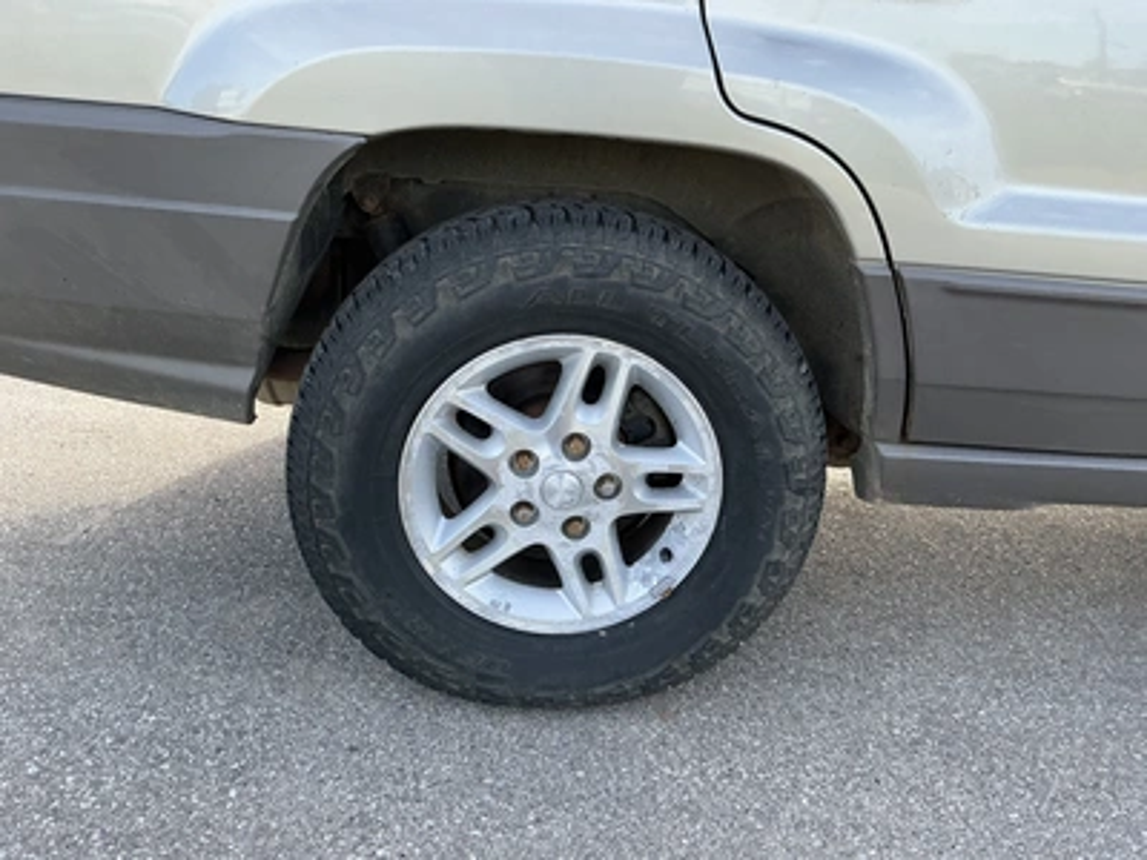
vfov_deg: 49.7
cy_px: 430
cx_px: 574
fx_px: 928
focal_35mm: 28
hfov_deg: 63.4
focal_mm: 3
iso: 20
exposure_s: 1/185
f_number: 1.8
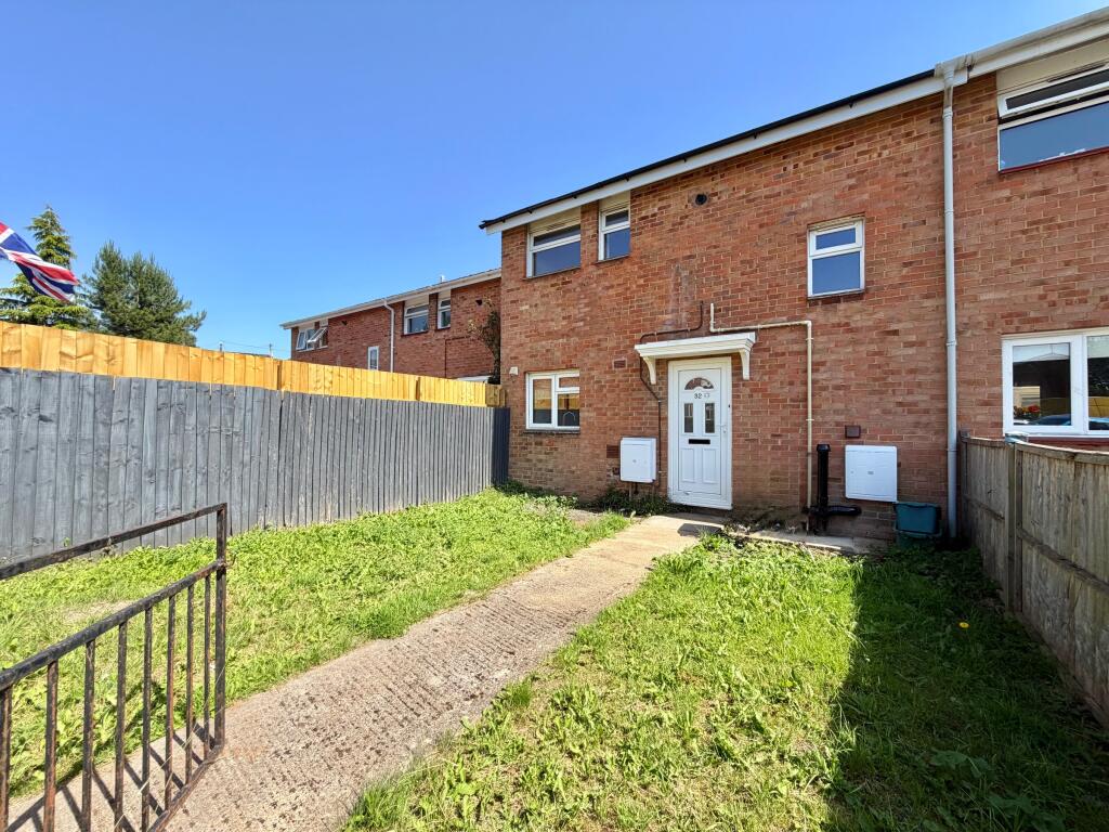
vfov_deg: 85.7
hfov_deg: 102.1
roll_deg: -0.4
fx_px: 449
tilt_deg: +0.5
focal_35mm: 14
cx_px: 554
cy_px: 416
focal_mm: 2.22
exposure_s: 1/770
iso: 40
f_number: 2.2
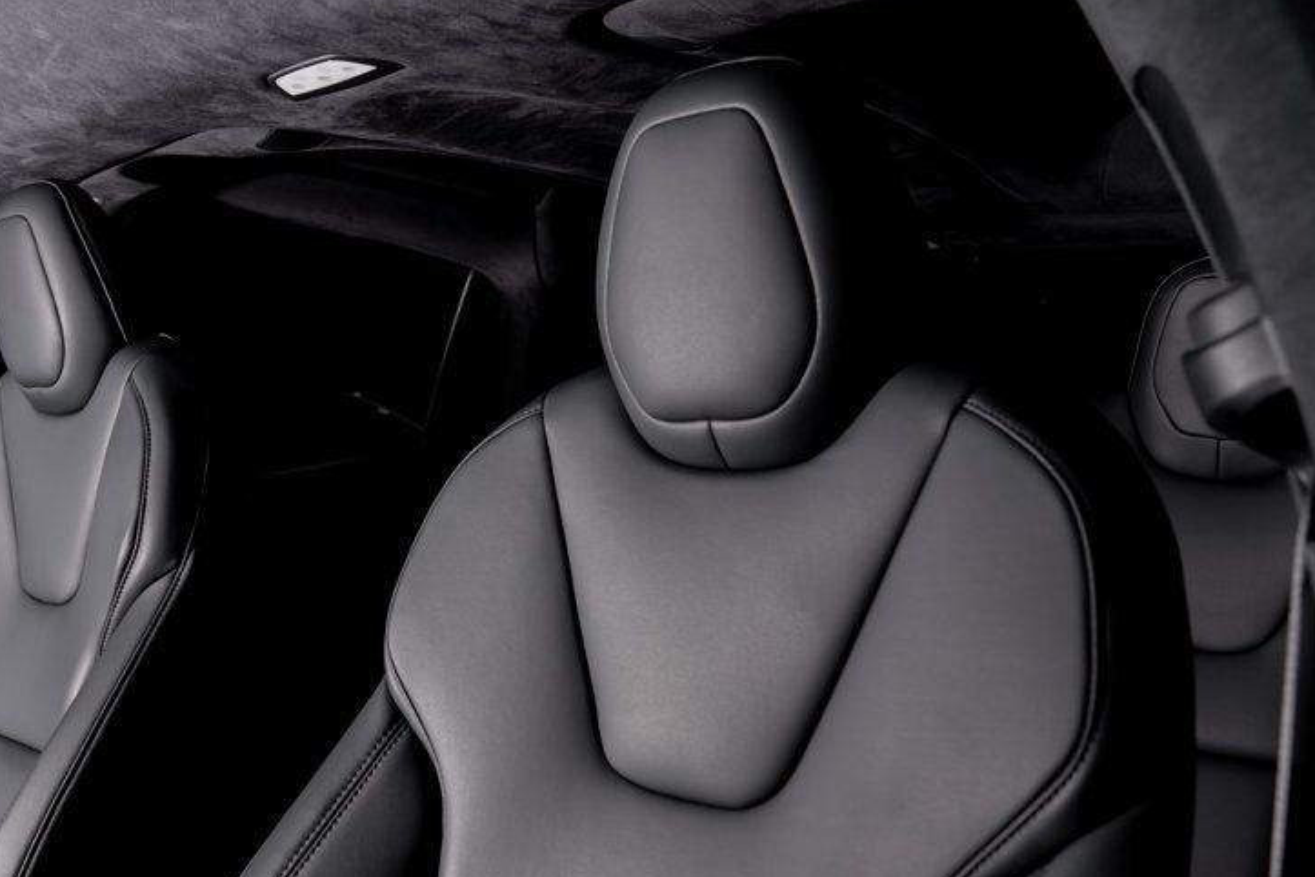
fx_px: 1242
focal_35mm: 34
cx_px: 427
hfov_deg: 54.5
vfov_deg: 38.8
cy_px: 518
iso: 250
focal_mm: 24
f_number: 5
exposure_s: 1/50
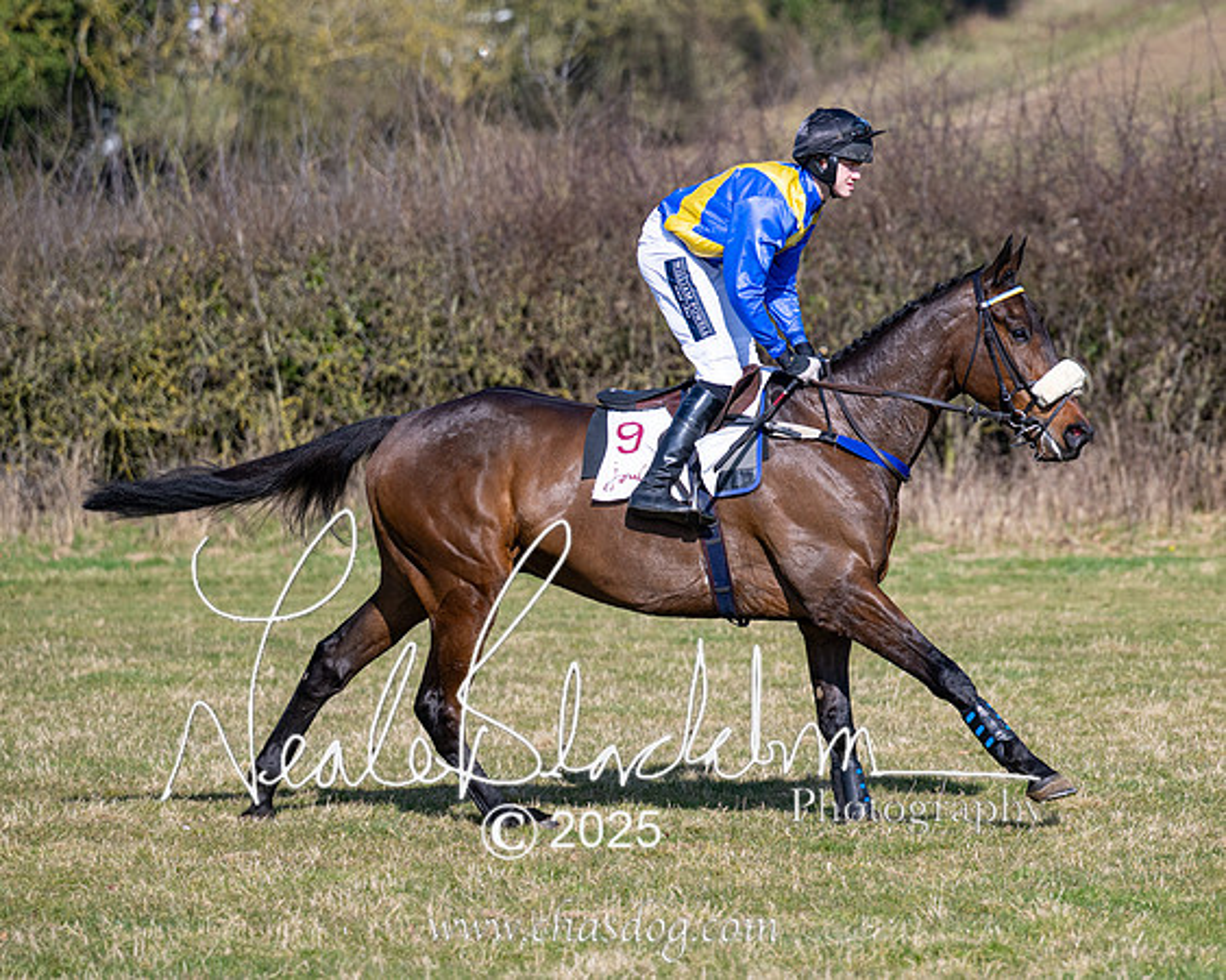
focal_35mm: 211
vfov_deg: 7.3
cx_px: 732
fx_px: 7642
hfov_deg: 9.2
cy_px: 490
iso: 200
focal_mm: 125
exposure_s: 1/5000
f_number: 2.8
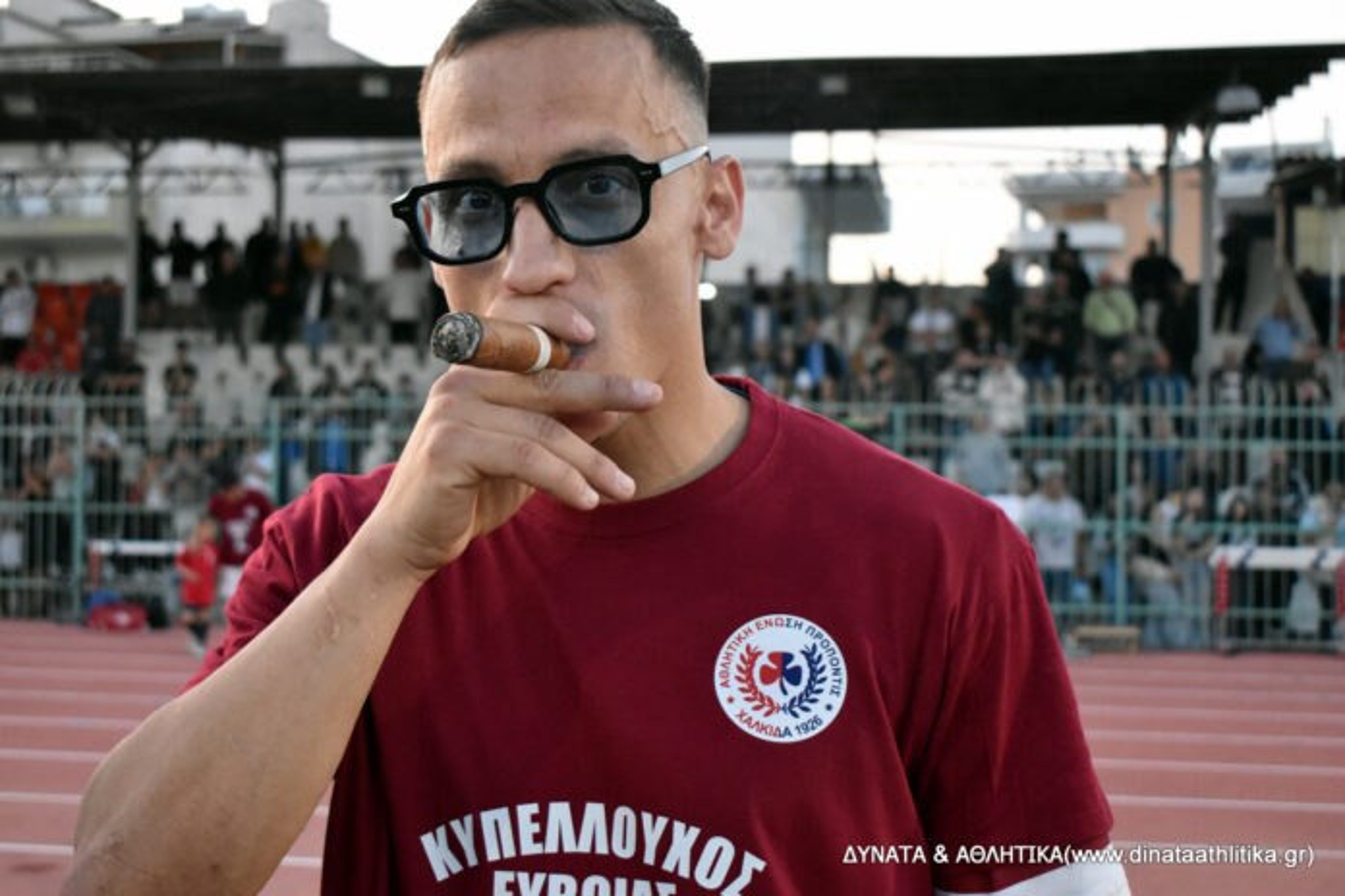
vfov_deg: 25.8
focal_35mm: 52
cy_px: 448
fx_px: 1961
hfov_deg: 37.9
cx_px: 672
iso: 3200
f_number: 4.5
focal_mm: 35
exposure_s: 1/320
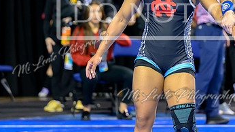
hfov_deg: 8.6
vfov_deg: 4.8
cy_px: 0
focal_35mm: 251
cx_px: 164
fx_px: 1563
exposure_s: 1/800
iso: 3200
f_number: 2.8
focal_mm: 115
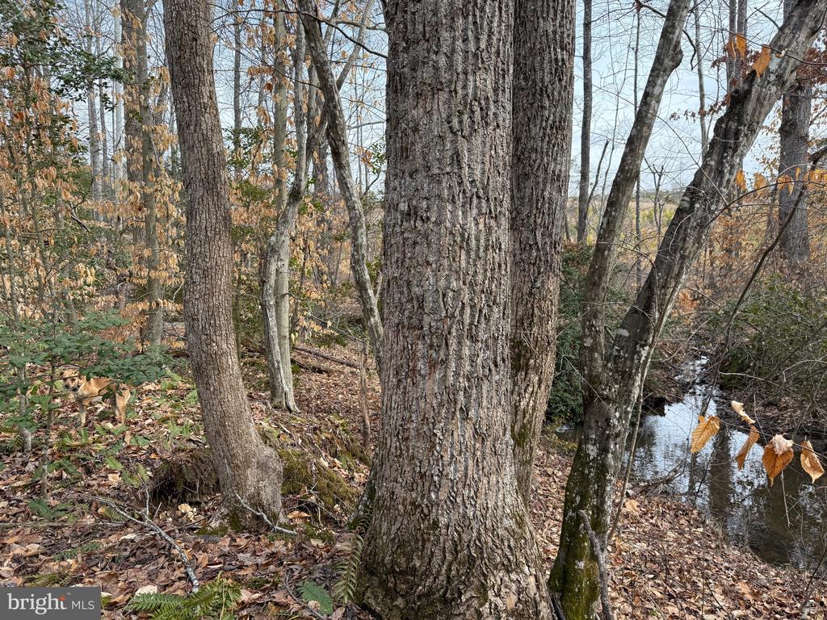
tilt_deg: -5.2
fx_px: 573
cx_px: 414
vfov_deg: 56.8
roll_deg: -0.7
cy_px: 310
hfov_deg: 71.6
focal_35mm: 24
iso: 100
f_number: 1.78
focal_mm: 6.76
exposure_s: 1/955
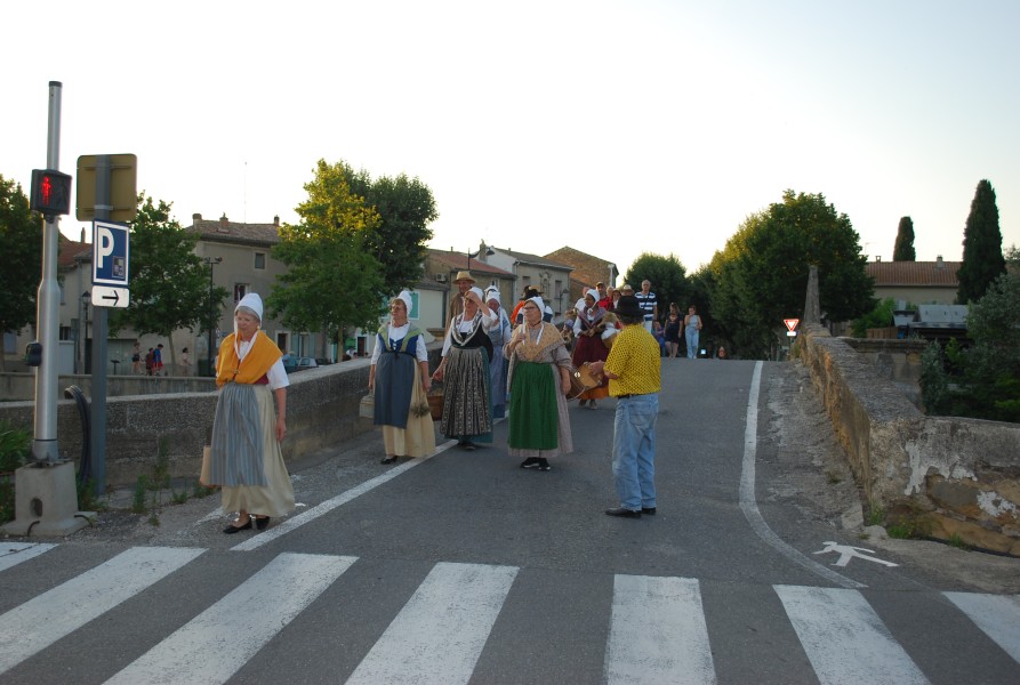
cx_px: 510
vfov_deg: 34.4
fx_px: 1108
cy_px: 342
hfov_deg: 49.4
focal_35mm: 39
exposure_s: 1/125
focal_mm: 26
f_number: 4.2
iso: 125
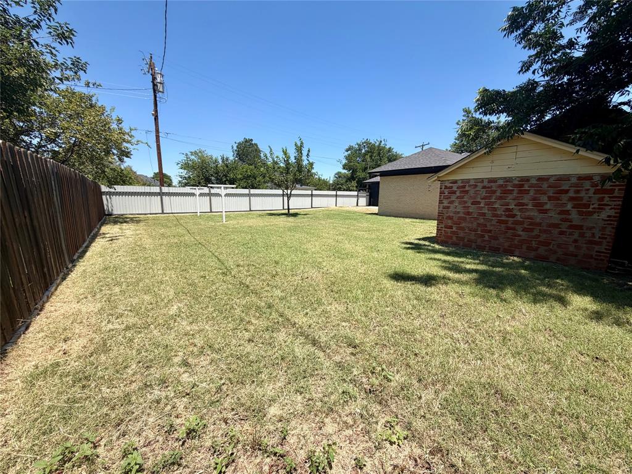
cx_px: 316
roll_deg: -0.4
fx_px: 256
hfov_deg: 102.1
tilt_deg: -9.1
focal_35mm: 14
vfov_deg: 85.7
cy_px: 237
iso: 25
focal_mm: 2.22
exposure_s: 1/770
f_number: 2.2
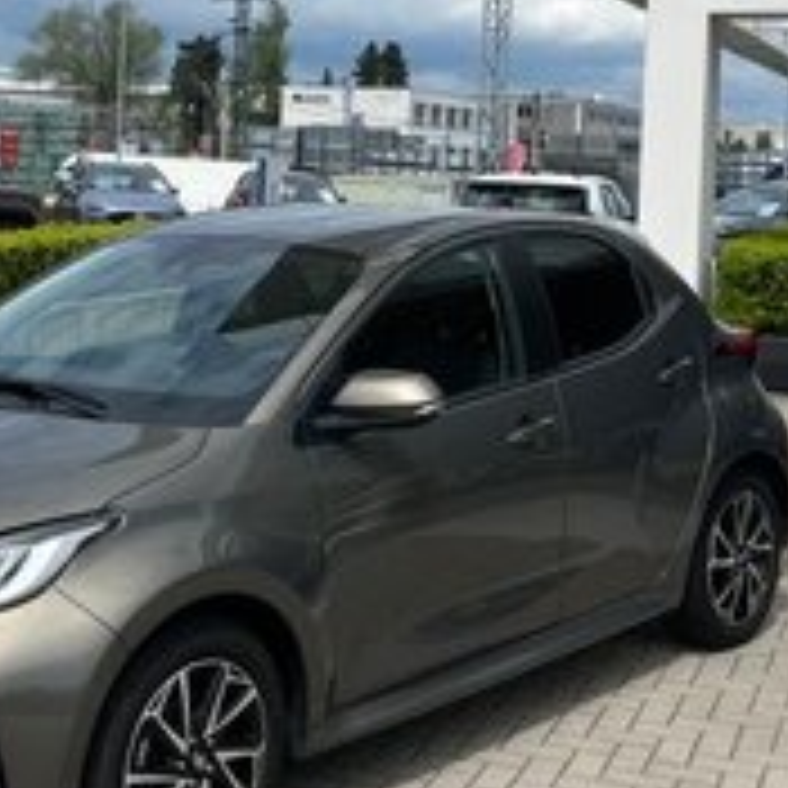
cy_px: 171
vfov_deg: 26.4
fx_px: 1648
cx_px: 252
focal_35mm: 64
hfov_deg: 26.7
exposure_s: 1/6173
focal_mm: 5.1
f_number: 1.6
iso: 50
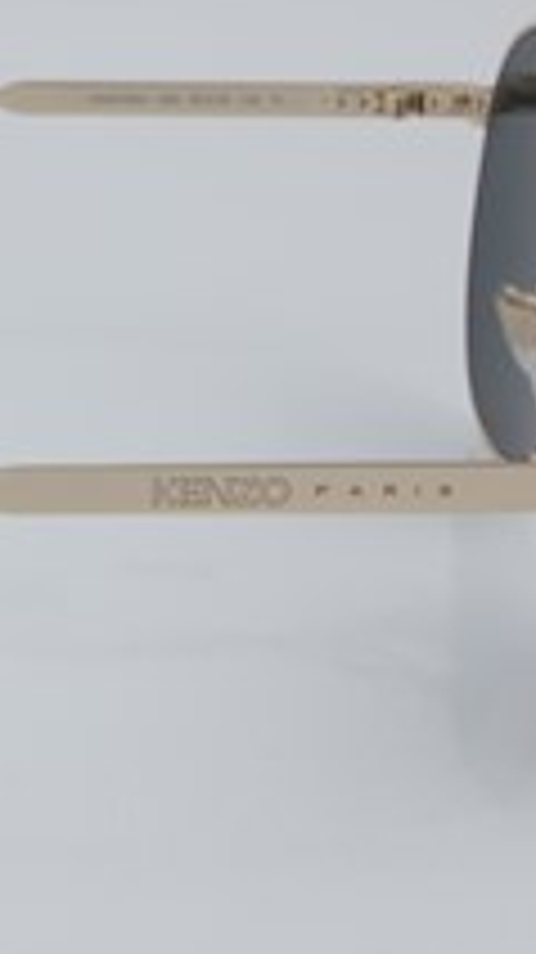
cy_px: 423
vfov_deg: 14.5
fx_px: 3745
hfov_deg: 8.1
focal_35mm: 148
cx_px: -149
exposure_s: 1/4
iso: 100
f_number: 32
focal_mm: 50
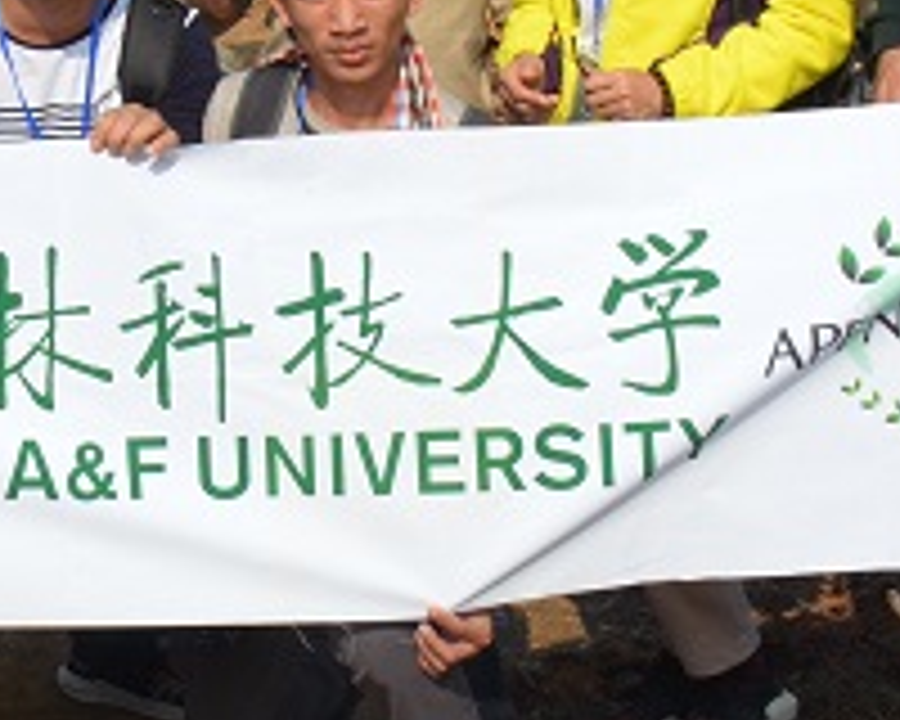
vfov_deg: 14.6
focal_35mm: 101
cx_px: -126
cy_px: -232
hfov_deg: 18.2
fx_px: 2690
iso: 800
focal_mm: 18
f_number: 14
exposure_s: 1/800
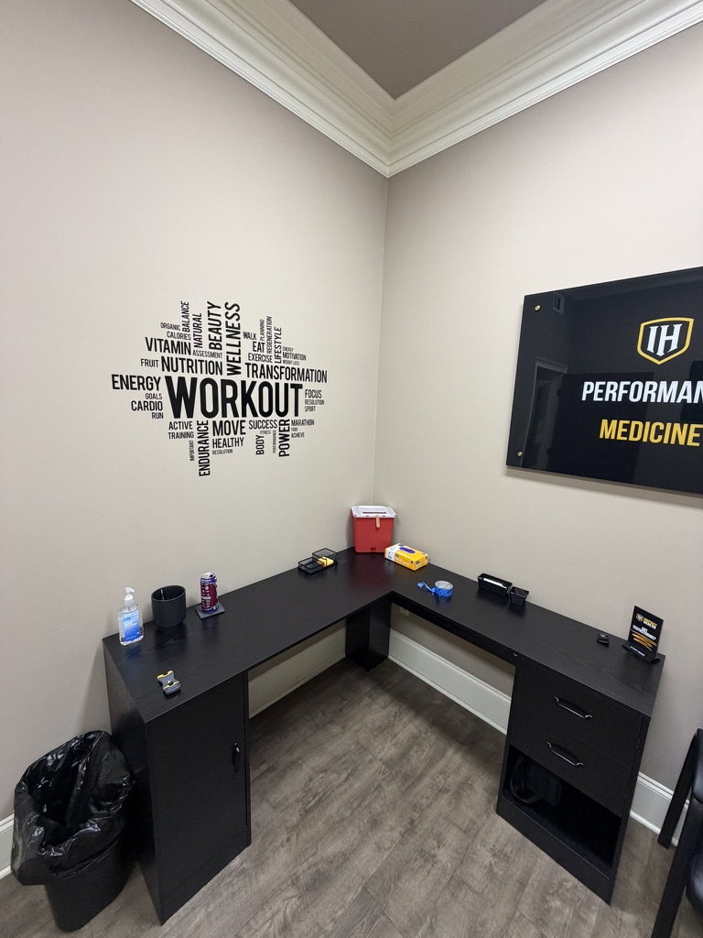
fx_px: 379
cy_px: 469
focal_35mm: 14
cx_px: 352
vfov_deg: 102.1
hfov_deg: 85.7
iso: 250
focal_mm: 2.22
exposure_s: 1/60
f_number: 2.2
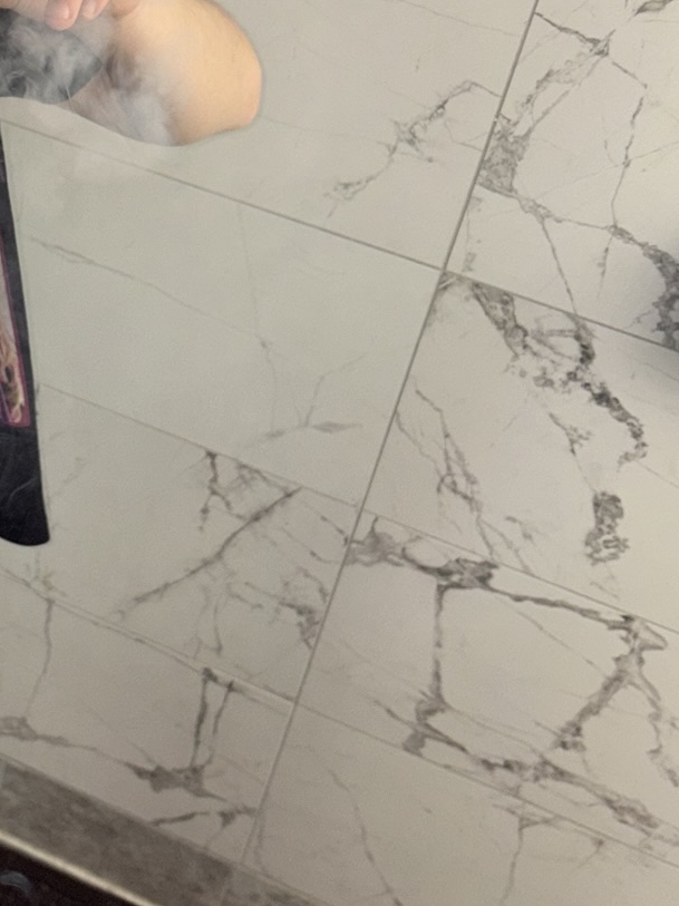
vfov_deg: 29.9
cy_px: 256
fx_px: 1675
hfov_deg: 22.0
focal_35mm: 64
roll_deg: -8.1
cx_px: -19
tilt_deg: -35.8
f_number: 1.6
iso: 50
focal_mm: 5.96
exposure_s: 1/33
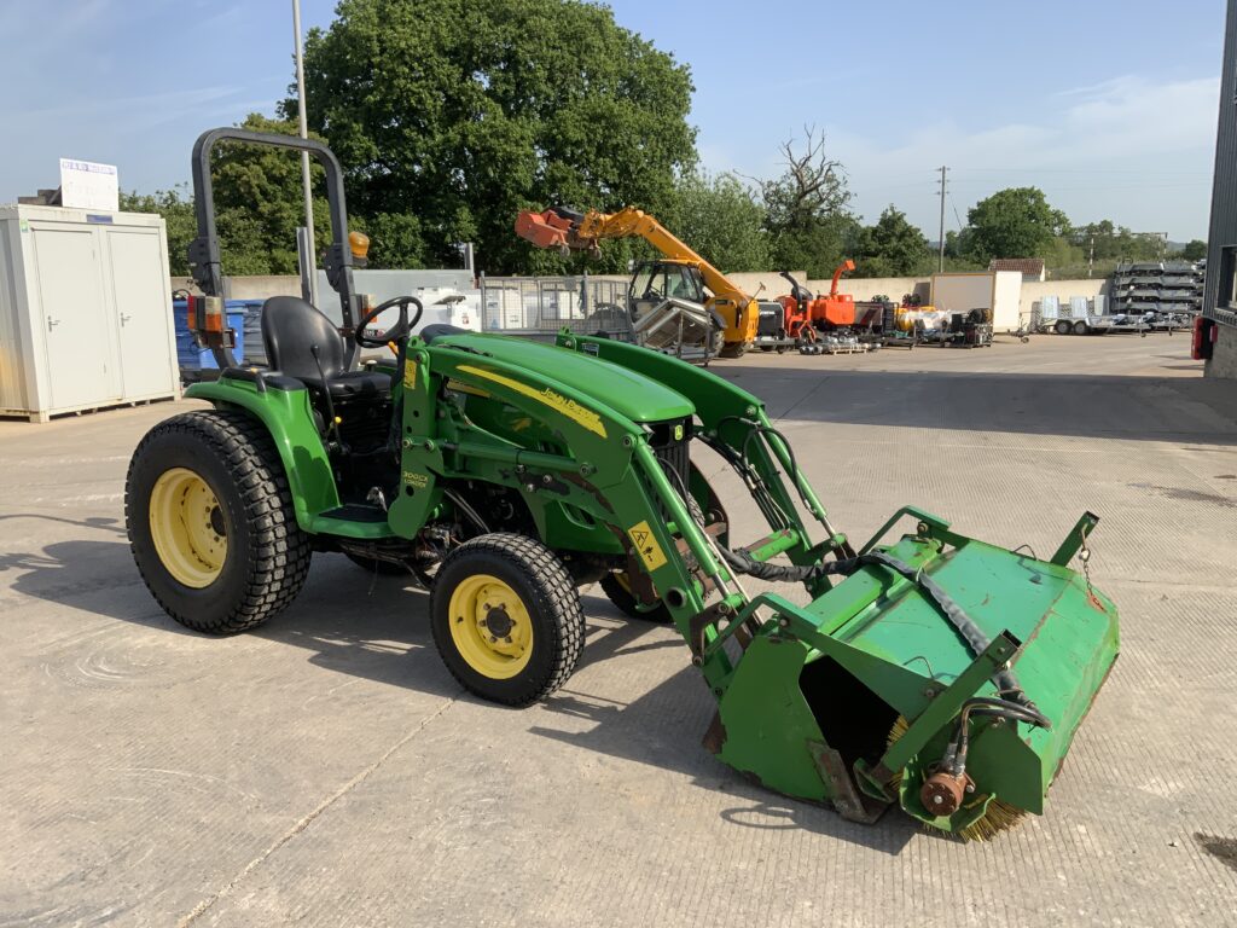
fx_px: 1036
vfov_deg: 48.2
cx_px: 618
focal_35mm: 29
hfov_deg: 61.7
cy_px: 464
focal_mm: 3
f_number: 1.8
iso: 16
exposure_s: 1/1250
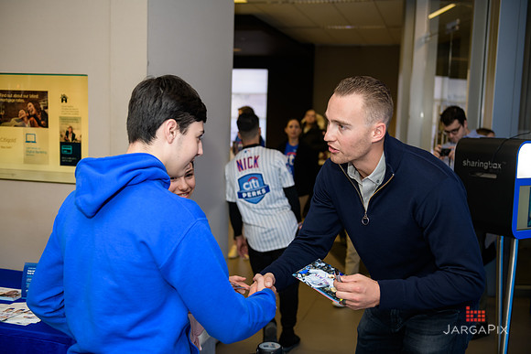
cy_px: 177
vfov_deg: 33.4
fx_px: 590
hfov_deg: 48.4
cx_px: 266
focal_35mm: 40
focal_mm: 40
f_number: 3.2
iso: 400
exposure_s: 1/125
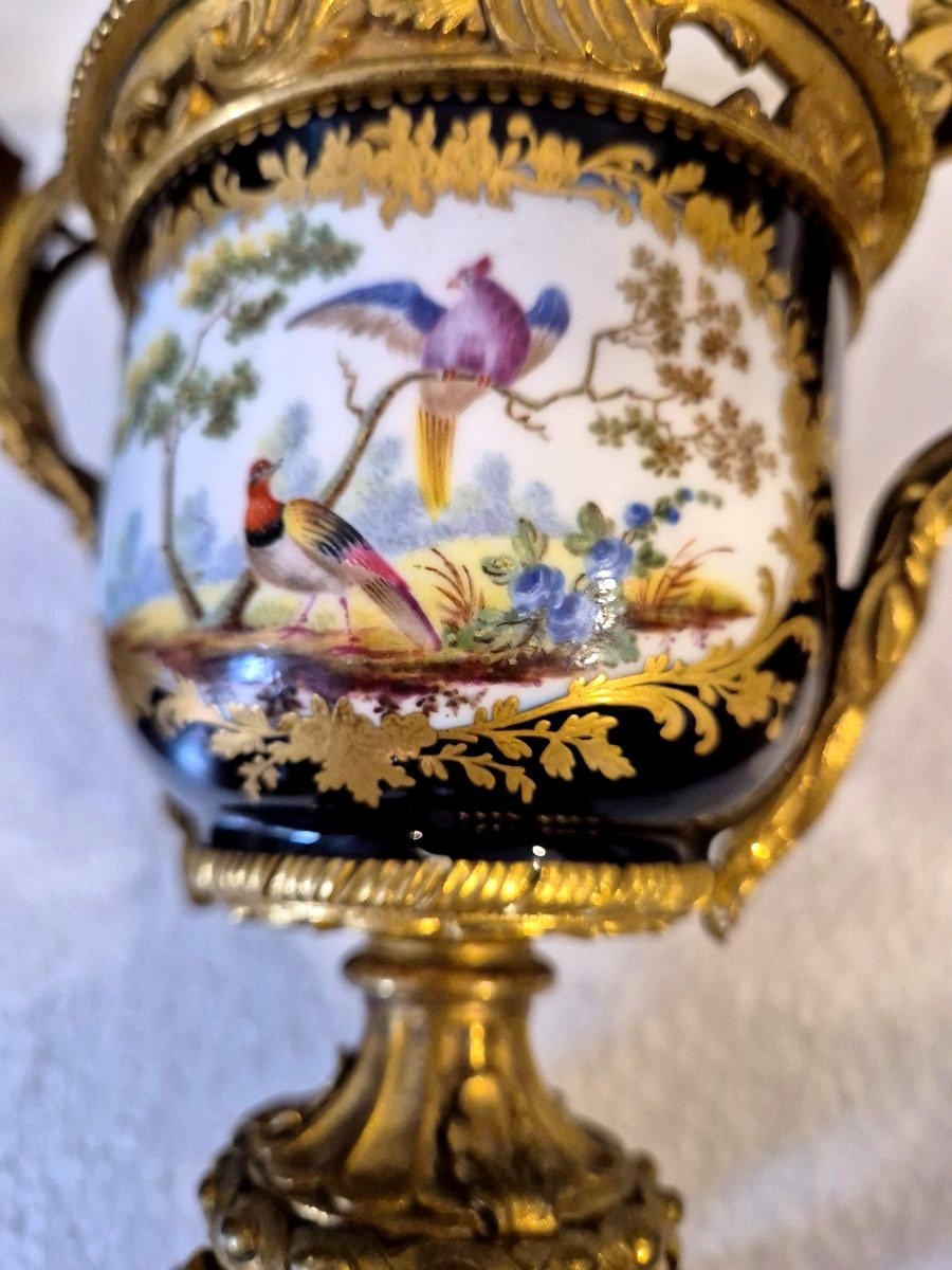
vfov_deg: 73.9
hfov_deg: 58.9
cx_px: 476
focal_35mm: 23
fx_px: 843
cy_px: 635
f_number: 1.8
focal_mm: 5.4
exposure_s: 1/100
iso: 320
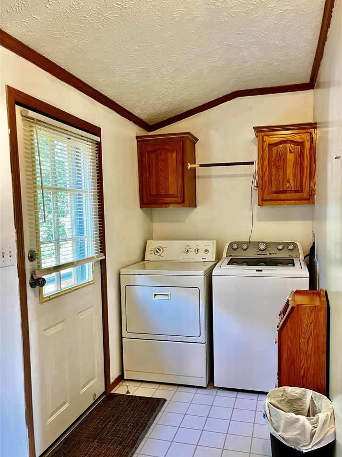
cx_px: 184
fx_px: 369
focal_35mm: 28
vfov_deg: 63.4
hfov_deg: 49.7
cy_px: 242
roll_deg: +1.0
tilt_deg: -5.8
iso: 125
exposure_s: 1/60
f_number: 1.6
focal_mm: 5.1
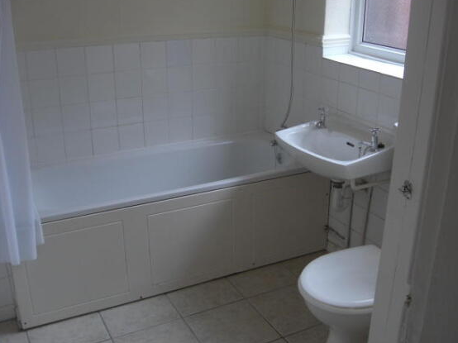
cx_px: 239
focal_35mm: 40
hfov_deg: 46.8
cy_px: 168
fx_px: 529
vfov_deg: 35.9
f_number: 2.8
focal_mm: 7.9
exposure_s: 1/125
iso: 200
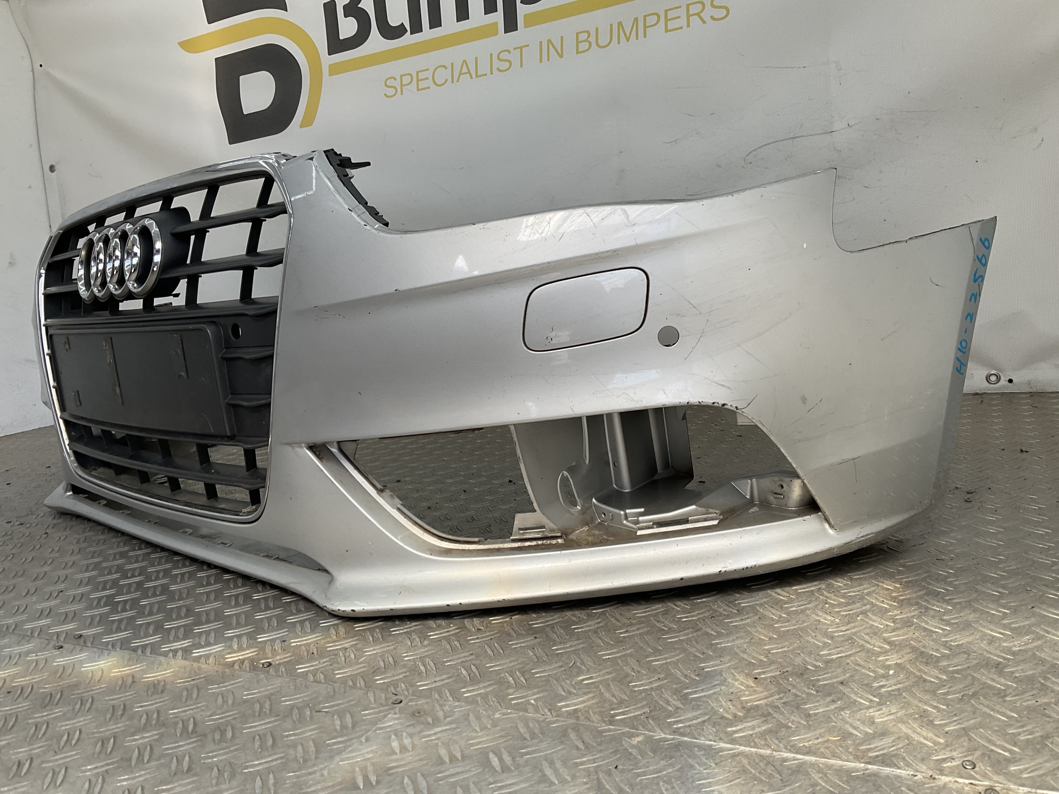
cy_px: 397
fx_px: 887
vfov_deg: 48.2
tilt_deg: -7.9
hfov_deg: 61.7
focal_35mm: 29
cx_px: 530
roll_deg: +7.3
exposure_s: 1/344
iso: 16
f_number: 1.8
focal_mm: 3
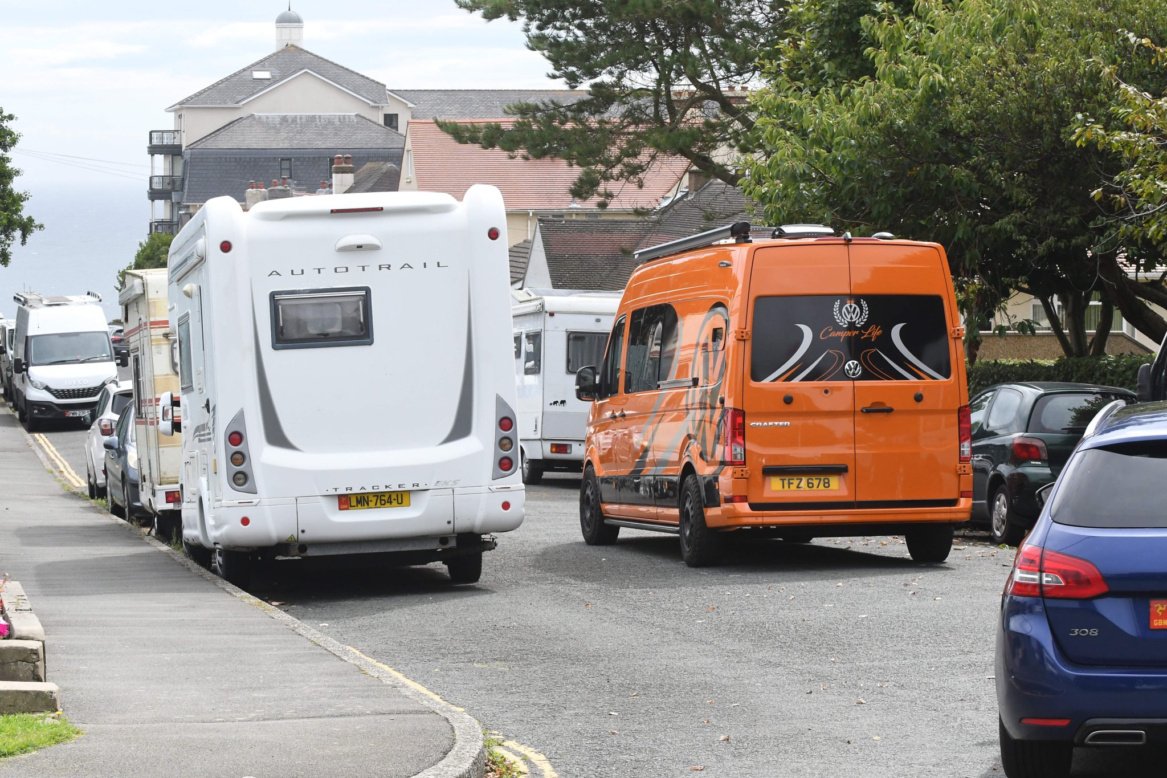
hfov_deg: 19.5
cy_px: 389
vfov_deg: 13.0
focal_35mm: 105
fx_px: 3403
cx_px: 584
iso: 1250
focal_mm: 70
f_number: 16
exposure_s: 1/1000
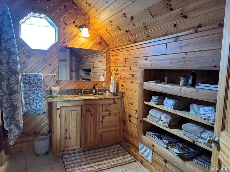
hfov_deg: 71.6
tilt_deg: -6.0
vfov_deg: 56.8
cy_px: 86
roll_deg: -2.4
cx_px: 115
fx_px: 159
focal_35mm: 24
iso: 400
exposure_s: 1/60
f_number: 1.78
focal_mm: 6.76
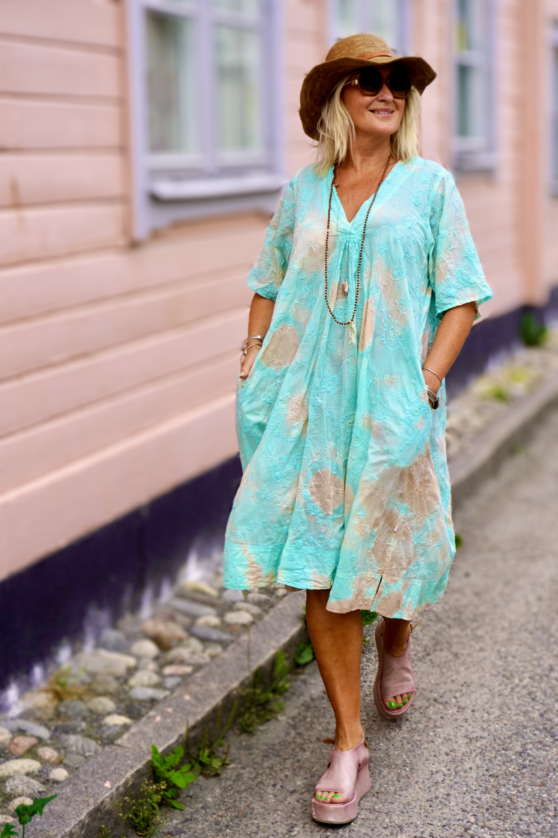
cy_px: 419
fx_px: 1291
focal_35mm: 56
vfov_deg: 35.9
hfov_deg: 24.4
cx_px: 279
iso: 100
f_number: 5.6
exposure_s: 1/320
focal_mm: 37
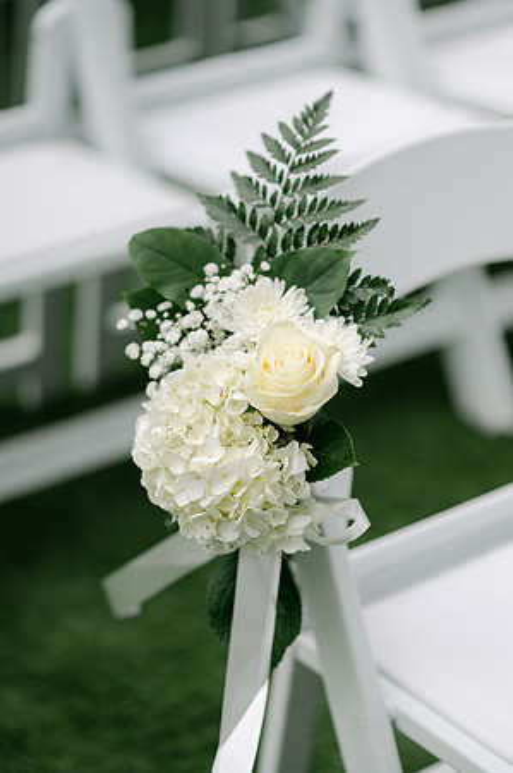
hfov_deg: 16.0
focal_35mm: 85
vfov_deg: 23.9
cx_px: 256
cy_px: 386
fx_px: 1821
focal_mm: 85
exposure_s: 1/5000
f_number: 2
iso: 100
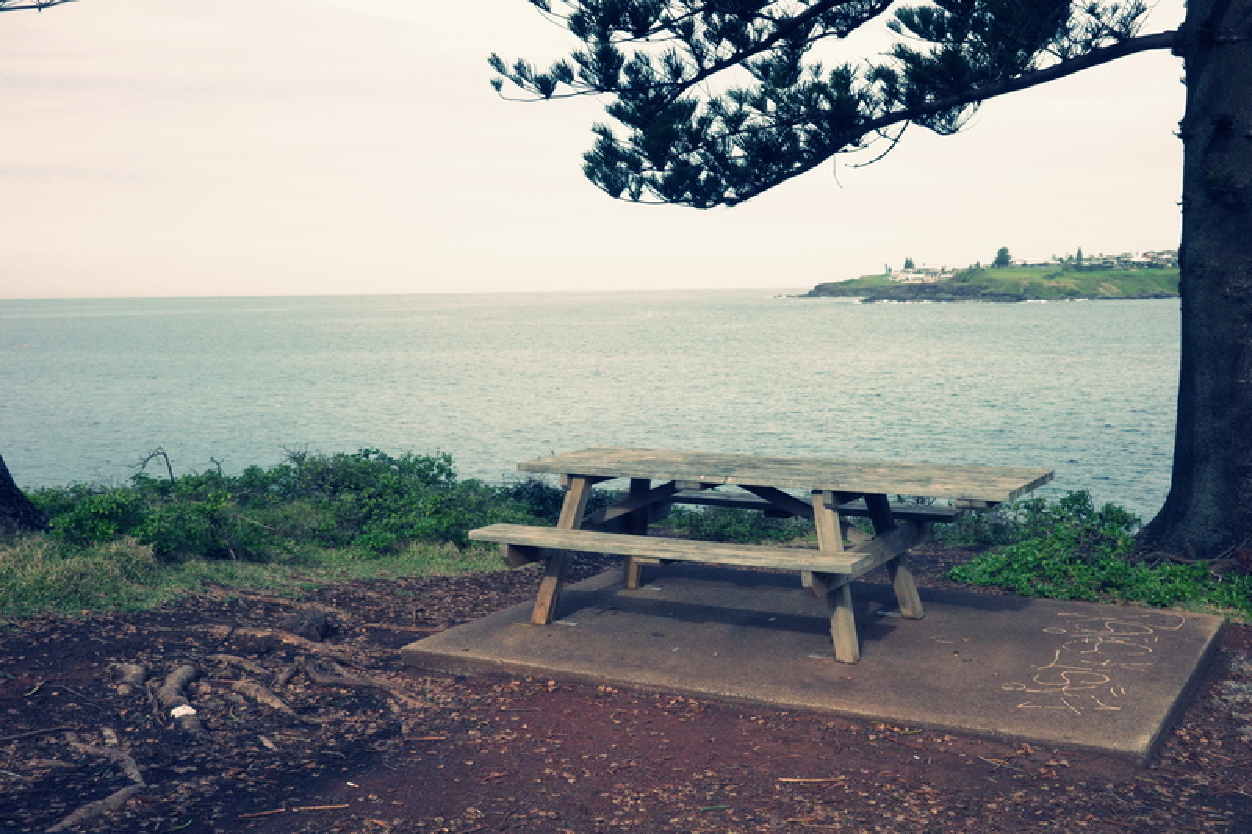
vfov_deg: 33.4
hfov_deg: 48.5
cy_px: 417
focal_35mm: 40
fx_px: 1391
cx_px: 626
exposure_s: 1/500
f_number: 16
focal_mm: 26
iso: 1600
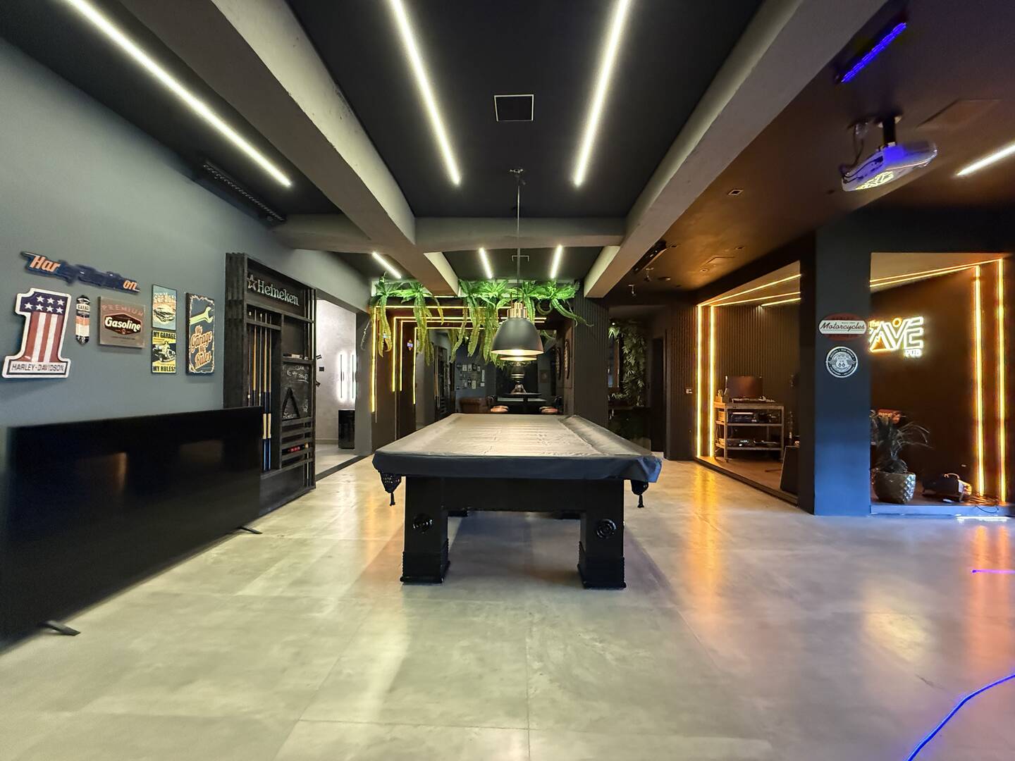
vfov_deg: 85.7
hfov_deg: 102.1
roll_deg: -0.2
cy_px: 380
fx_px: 411
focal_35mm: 14
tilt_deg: +0.9
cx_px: 508
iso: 1000
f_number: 2.2
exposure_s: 1/60
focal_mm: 2.22
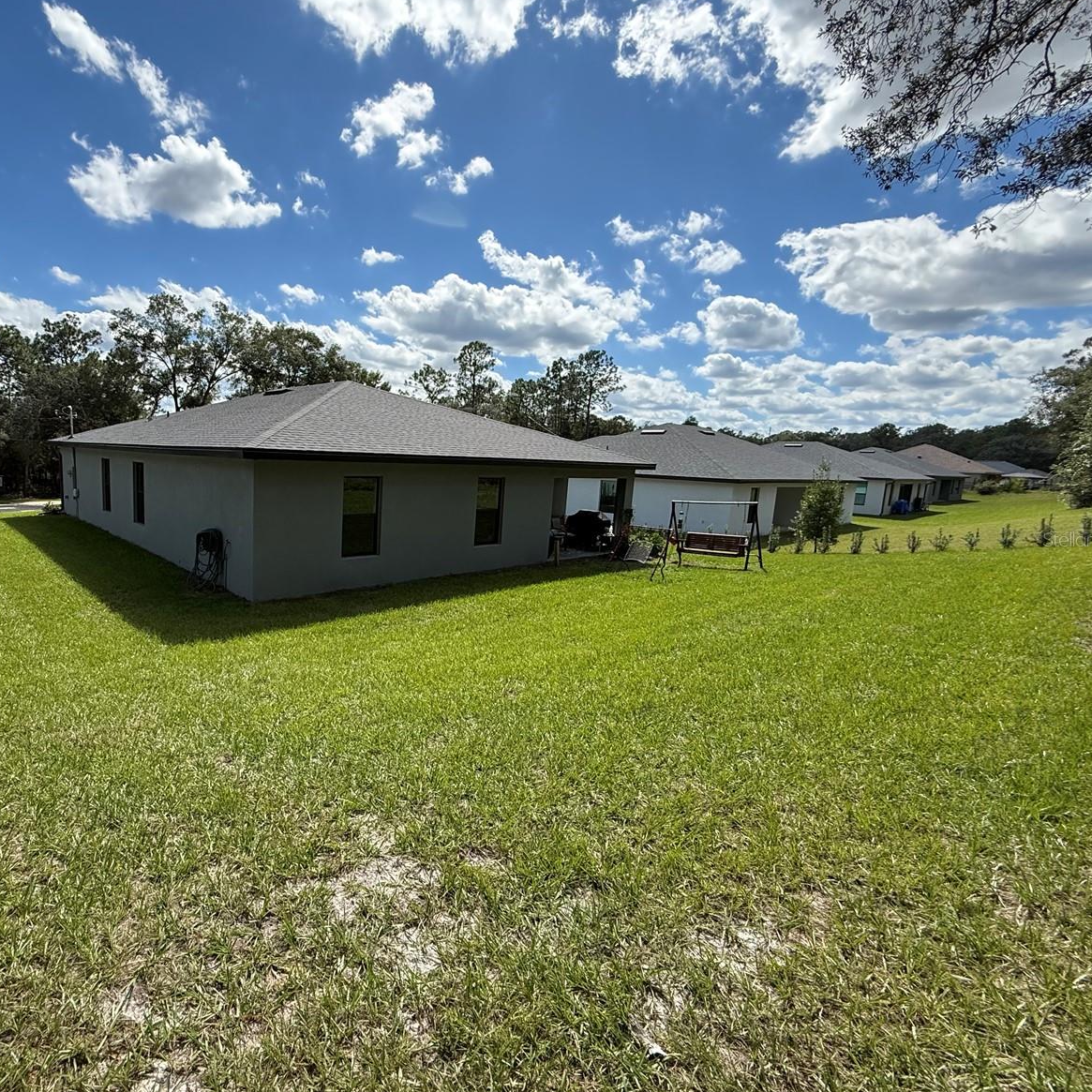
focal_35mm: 17
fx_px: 607
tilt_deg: -7.1
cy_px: 539
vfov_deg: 84.0
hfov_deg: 81.7
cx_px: 381
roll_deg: -2.3
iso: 80
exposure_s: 1/2165
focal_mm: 2.22
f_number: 2.2
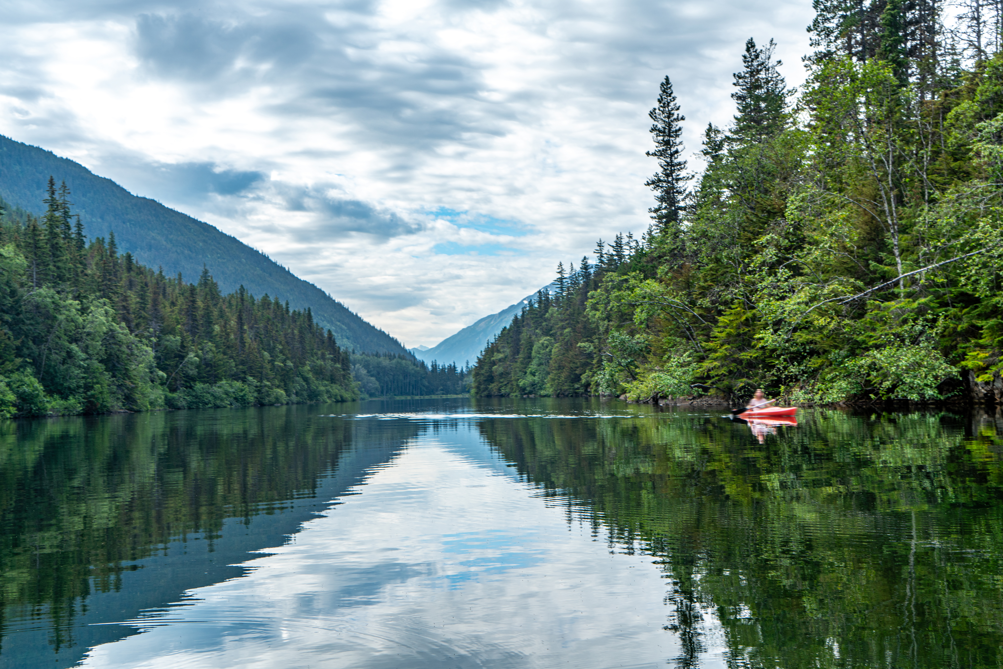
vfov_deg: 34.2
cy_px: 334
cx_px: 502
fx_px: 1087
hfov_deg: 49.5
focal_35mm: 39
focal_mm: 39
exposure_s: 1/100
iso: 100
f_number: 9
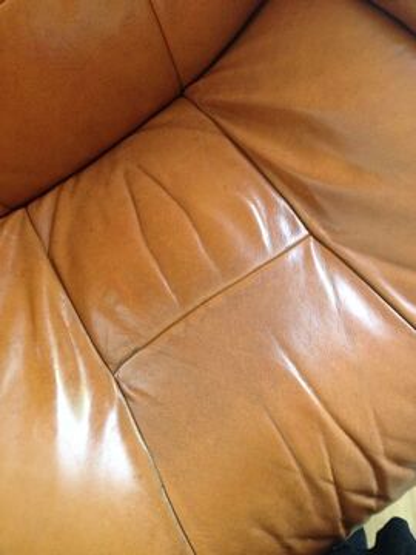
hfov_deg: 40.7
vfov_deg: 52.6
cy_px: 278
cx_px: 208
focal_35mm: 35
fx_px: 561
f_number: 2.4
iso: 320
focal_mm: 4.28
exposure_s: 1/20
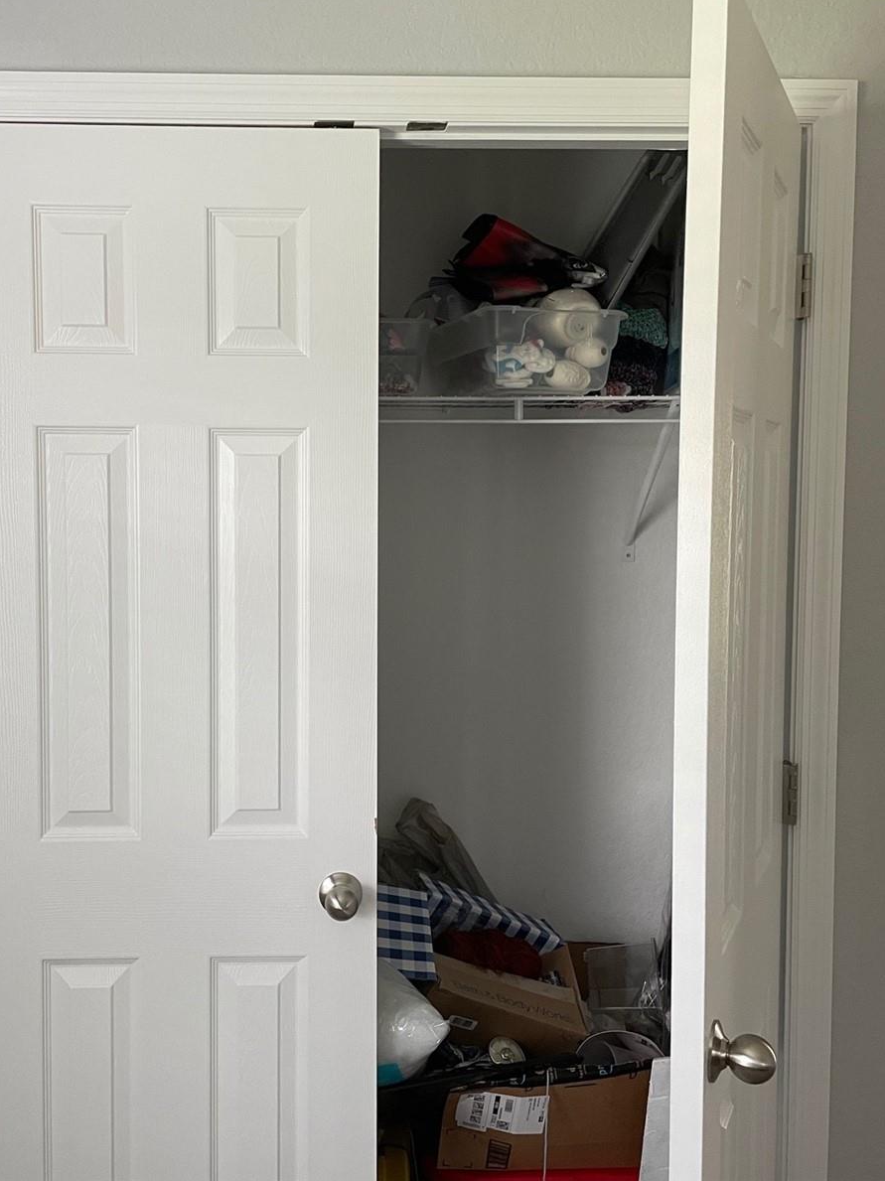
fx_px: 1194
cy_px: 586
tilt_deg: -4.6
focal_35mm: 35
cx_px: 331
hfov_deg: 40.4
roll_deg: +0.3
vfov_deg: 52.6
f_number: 1.6
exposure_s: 1/60
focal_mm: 4.2
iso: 160
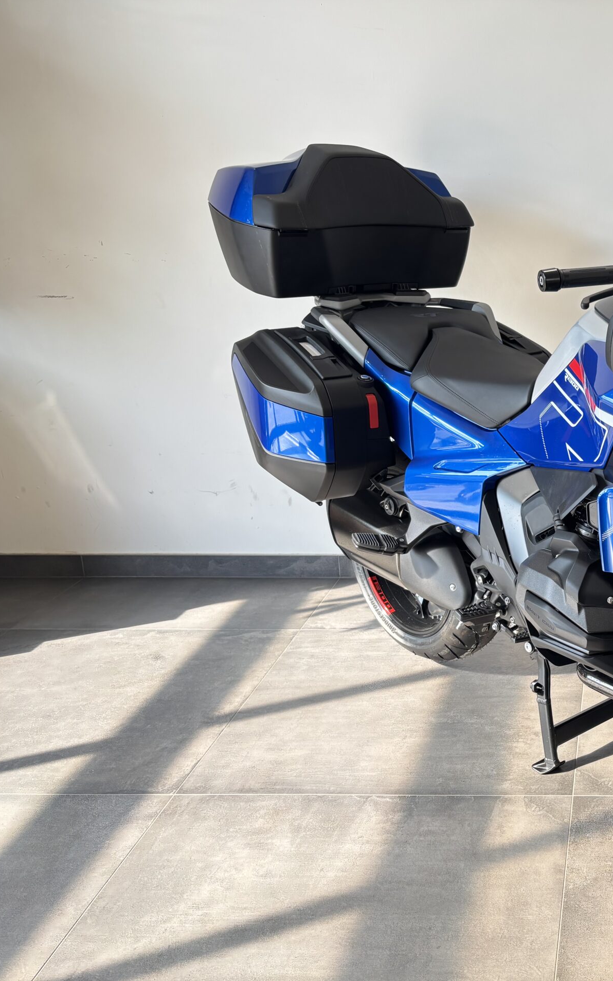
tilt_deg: -16.9
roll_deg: +0.2
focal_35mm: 37
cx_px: 628
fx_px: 989
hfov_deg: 31.5
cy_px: 489
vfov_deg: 52.7
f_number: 1.6
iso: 64
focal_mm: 5.96
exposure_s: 1/121
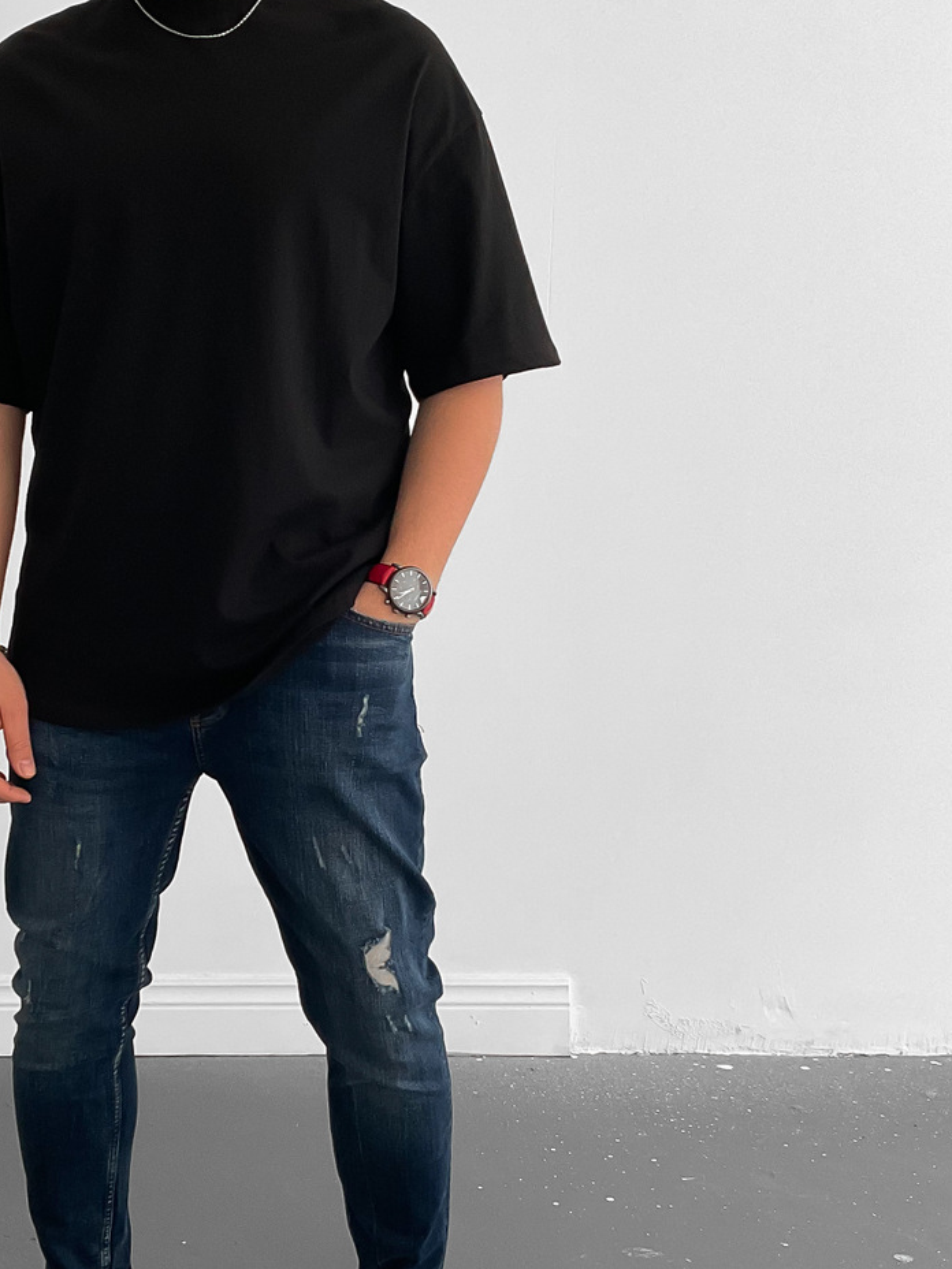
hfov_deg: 28.6
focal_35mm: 50
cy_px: 669
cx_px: 224
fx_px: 1833
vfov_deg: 38.2
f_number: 1.8
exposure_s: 1/115
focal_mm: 3
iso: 64
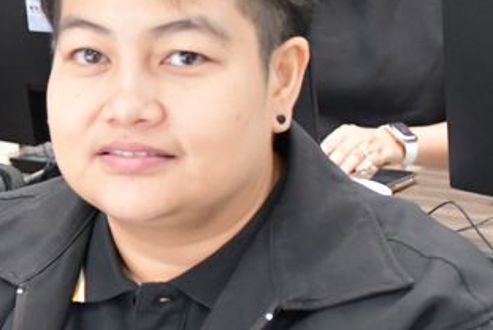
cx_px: -106
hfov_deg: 13.5
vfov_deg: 9.3
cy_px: 164
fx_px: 2029
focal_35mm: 148
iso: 3600
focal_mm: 30
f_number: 4
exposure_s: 1/60
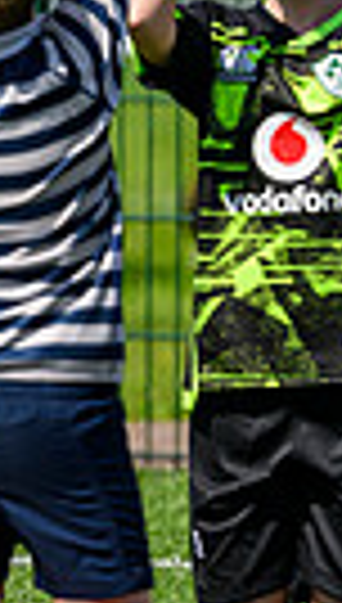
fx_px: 28982
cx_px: 986
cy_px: -2
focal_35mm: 1809
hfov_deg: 0.7
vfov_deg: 1.2
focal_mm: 400
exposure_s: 1/5000
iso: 250
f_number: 3.2
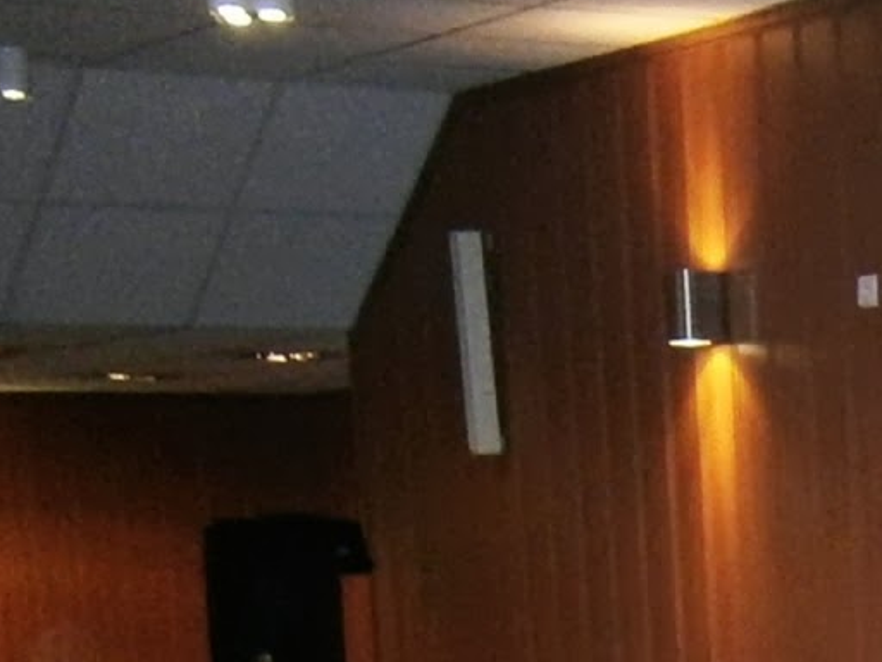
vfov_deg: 11.2
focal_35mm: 124
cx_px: 1323
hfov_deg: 14.8
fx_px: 3159
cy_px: 1186
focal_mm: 5.5
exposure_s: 1/30
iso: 400
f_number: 2.9
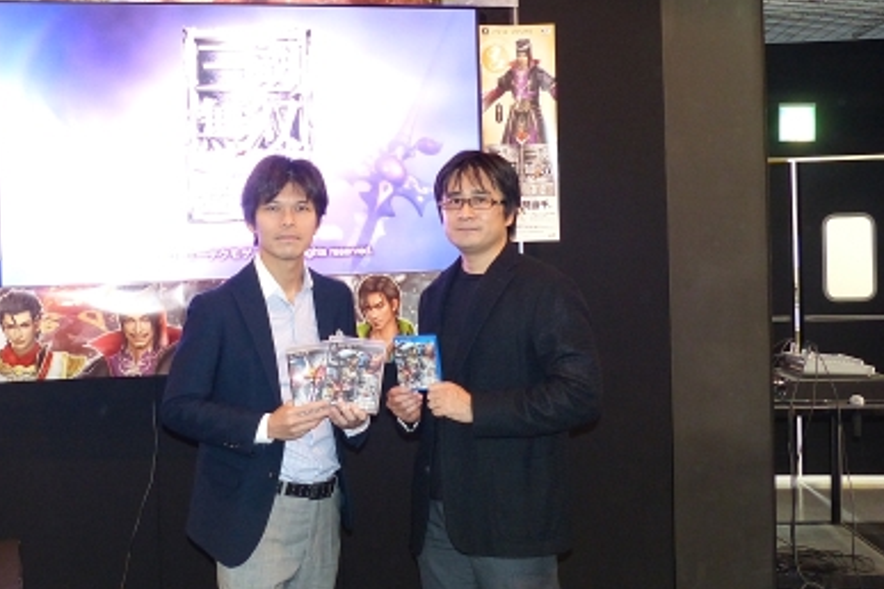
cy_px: 247
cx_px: 340
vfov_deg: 30.5
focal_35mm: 44
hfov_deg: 44.2
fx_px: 1080
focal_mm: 5.7
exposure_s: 1/15
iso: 400
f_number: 2.8
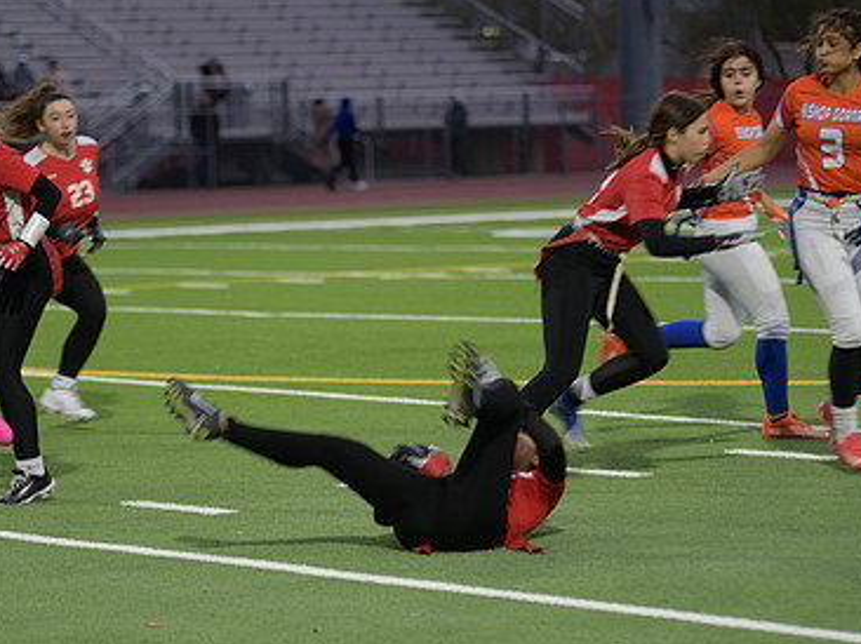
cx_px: 369
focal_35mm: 186
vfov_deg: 8.0
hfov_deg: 10.6
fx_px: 4623
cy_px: 370
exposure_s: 1/200
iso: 450
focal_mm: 122
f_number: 2.8
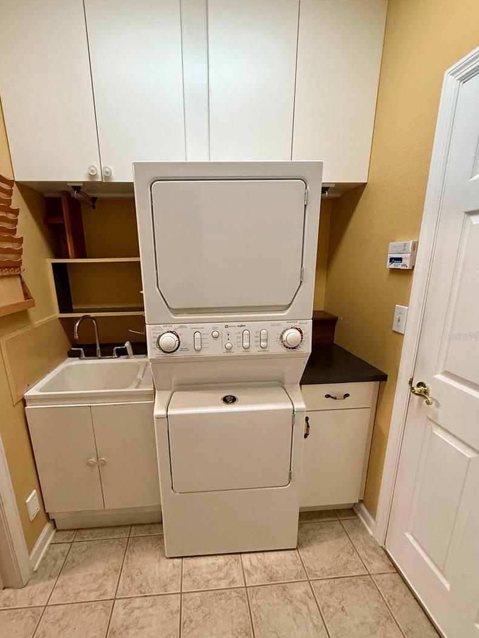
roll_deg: +0.6
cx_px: 215
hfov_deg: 77.9
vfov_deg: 94.4
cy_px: 336
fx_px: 295
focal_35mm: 16
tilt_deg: -13.4
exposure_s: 1/60
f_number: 2.2
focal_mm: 2.22
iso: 320
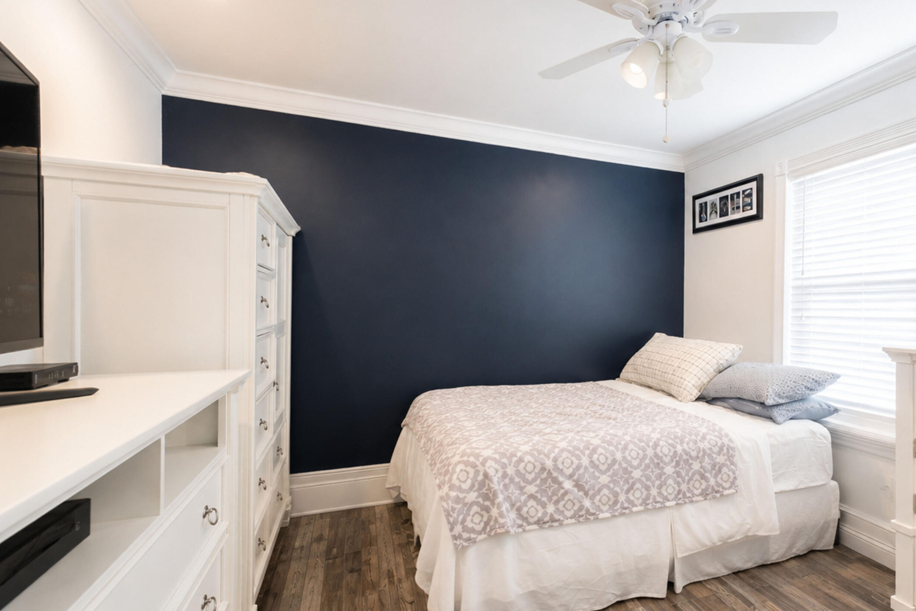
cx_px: 548
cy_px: 316
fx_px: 458
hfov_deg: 88.9
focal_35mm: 18
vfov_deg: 67.4
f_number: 7.1
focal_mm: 10
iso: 1600
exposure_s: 1/40
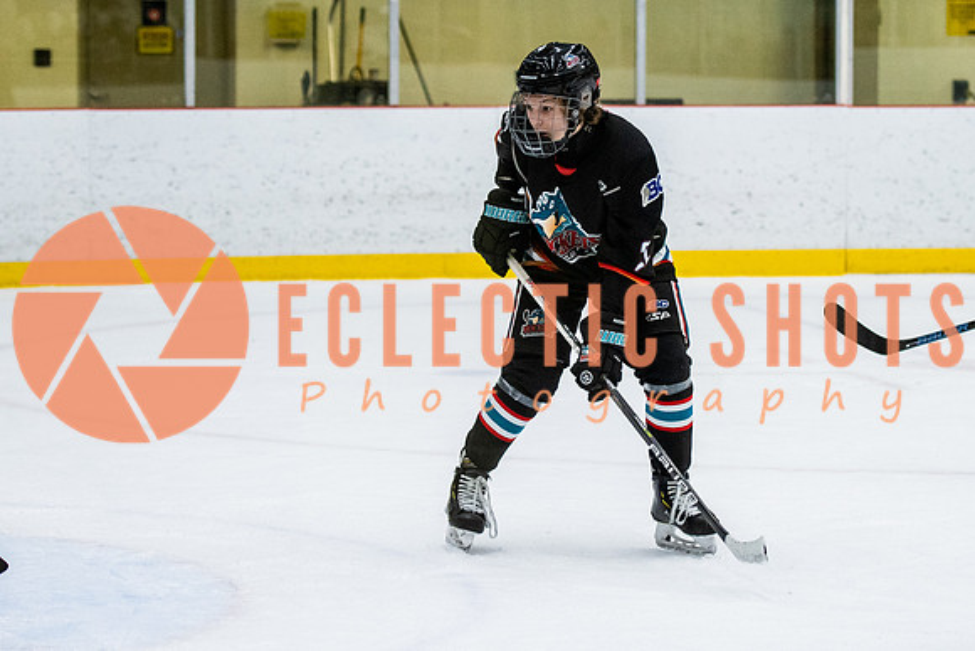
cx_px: 598
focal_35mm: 157
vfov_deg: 8.7
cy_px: 252
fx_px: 4255
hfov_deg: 13.1
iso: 1600
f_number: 2.8
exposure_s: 1/640
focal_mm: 78
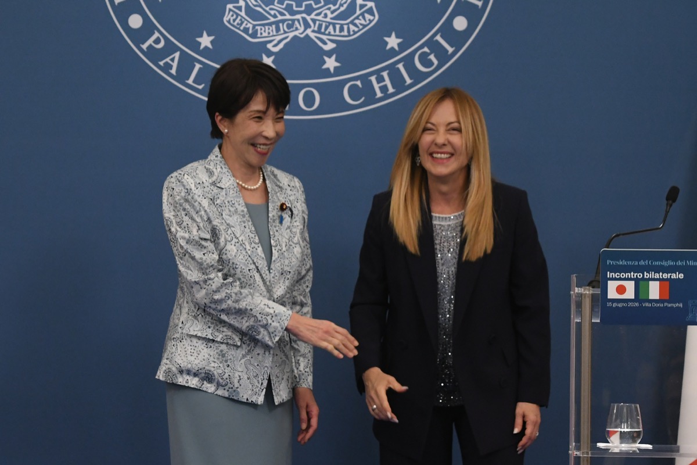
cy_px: 232
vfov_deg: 9.6
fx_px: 2759
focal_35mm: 142
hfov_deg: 14.4
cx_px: 348
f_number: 4.5
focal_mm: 95
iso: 2500
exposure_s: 1/320
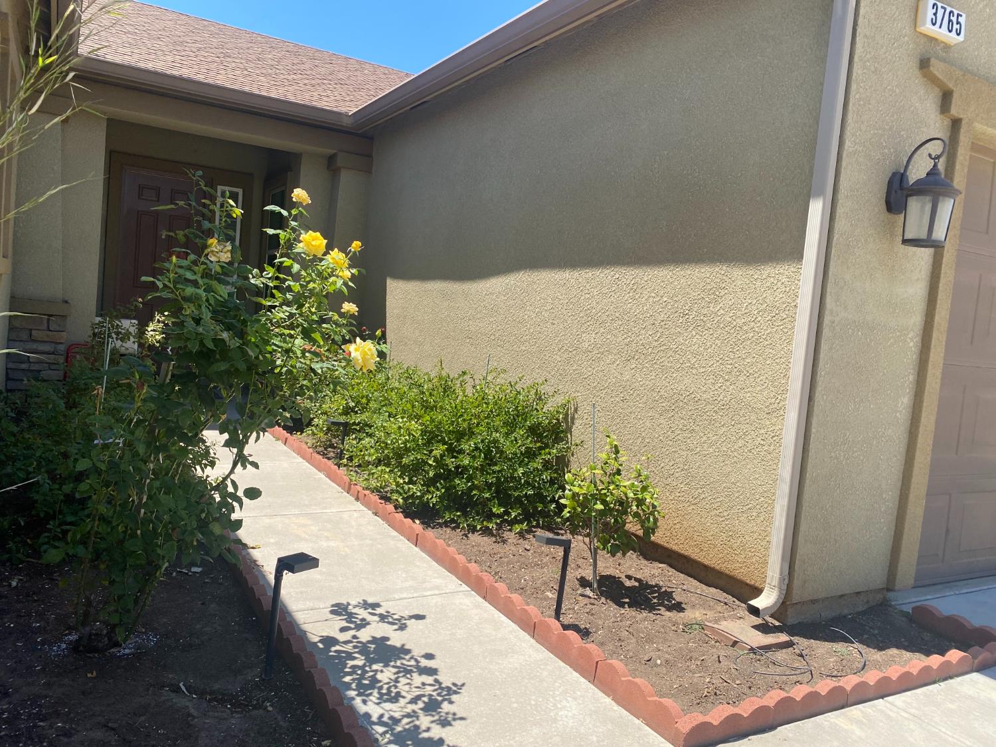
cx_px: 498
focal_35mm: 26
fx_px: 748
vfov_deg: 53.1
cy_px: 374
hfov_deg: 67.3
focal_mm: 4.25
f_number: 1.8
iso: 32
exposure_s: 1/1608
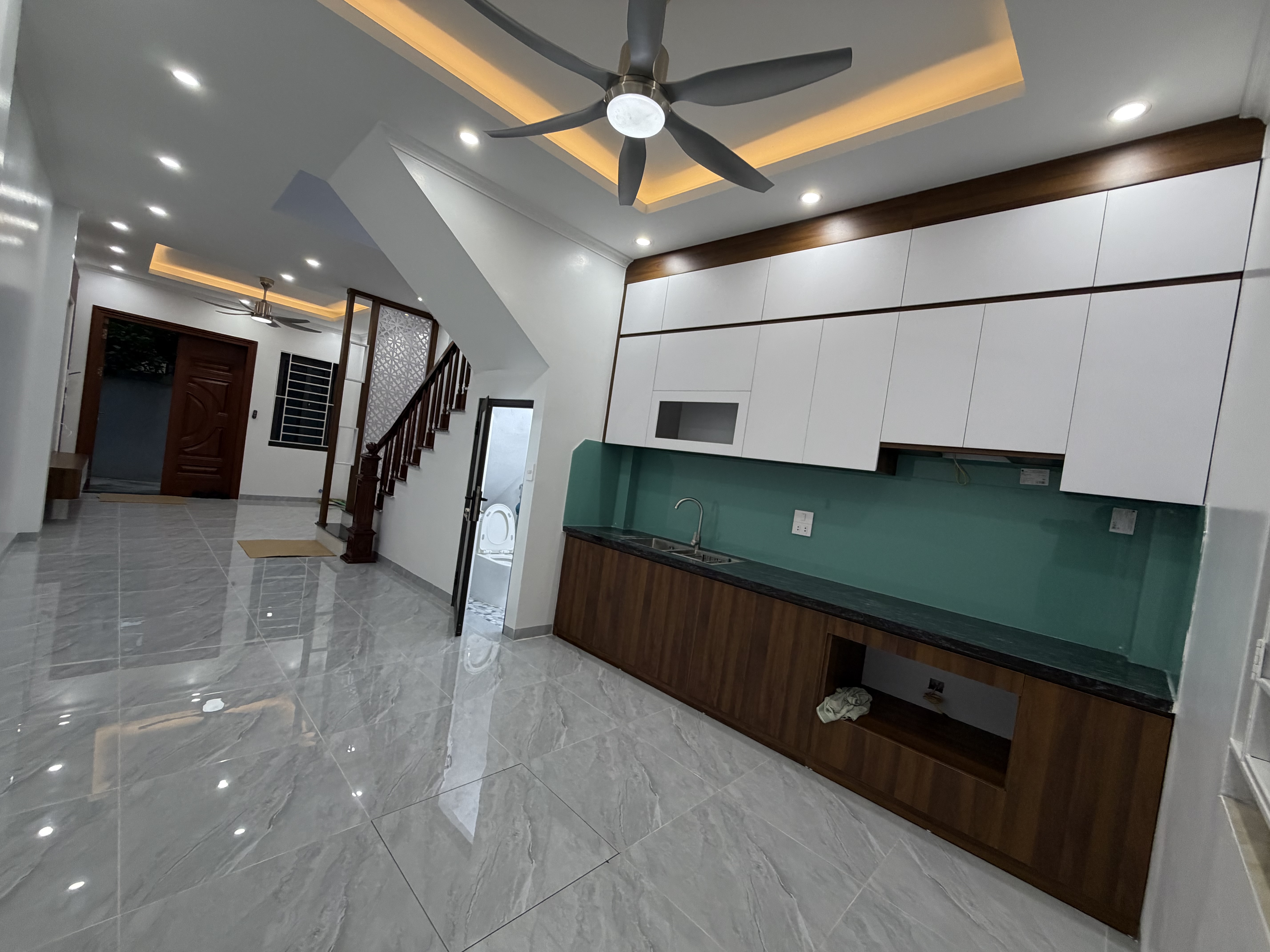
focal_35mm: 14
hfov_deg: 102.1
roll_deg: -7.7
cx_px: 635
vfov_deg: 85.7
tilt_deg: +0.1
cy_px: 476
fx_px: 514
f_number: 2.2
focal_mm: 2.22
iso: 320
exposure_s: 1/100
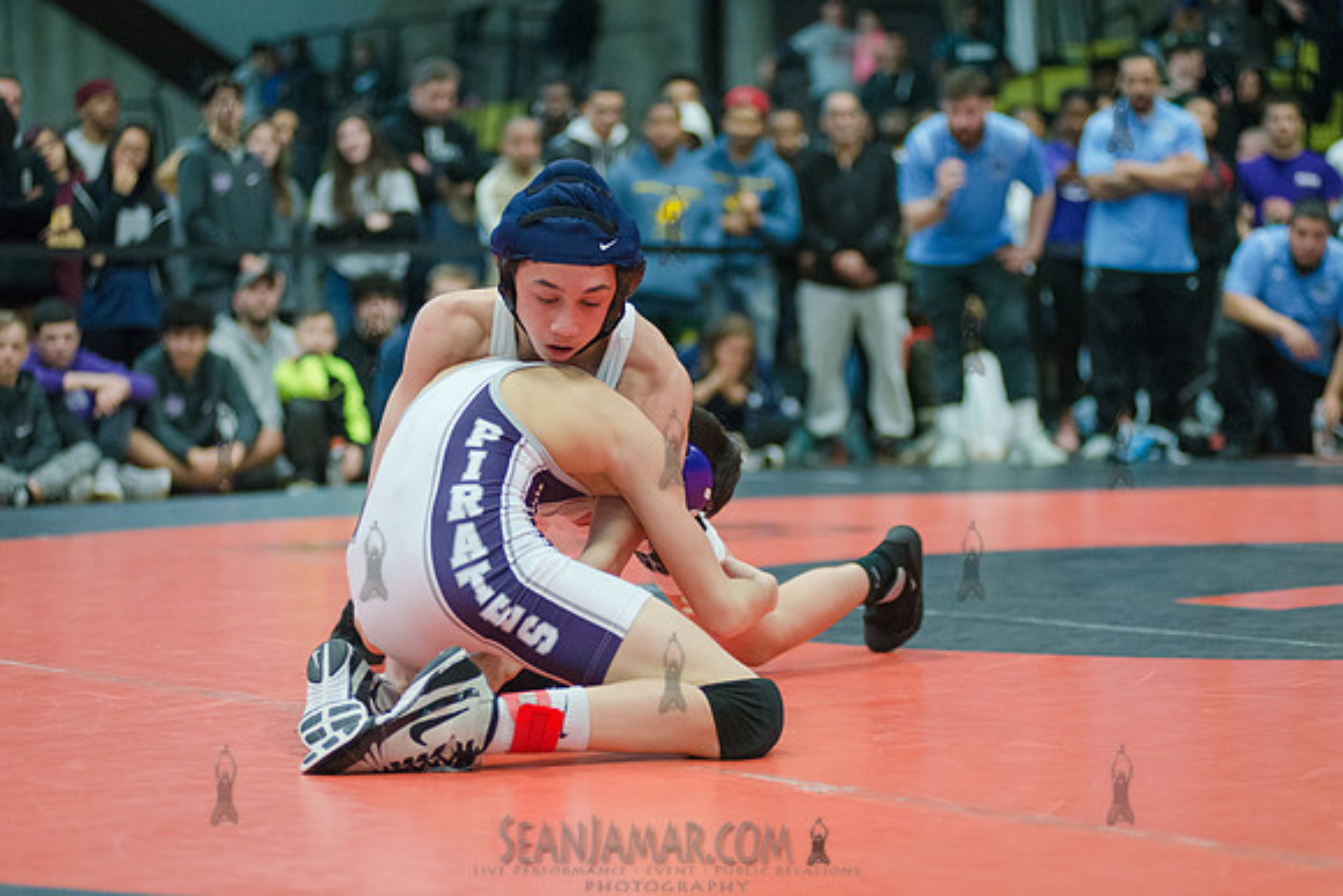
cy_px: 448
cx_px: 672
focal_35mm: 86
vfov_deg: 15.9
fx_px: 3209
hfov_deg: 23.6
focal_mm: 86
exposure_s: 1/320
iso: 4000
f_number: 2.8
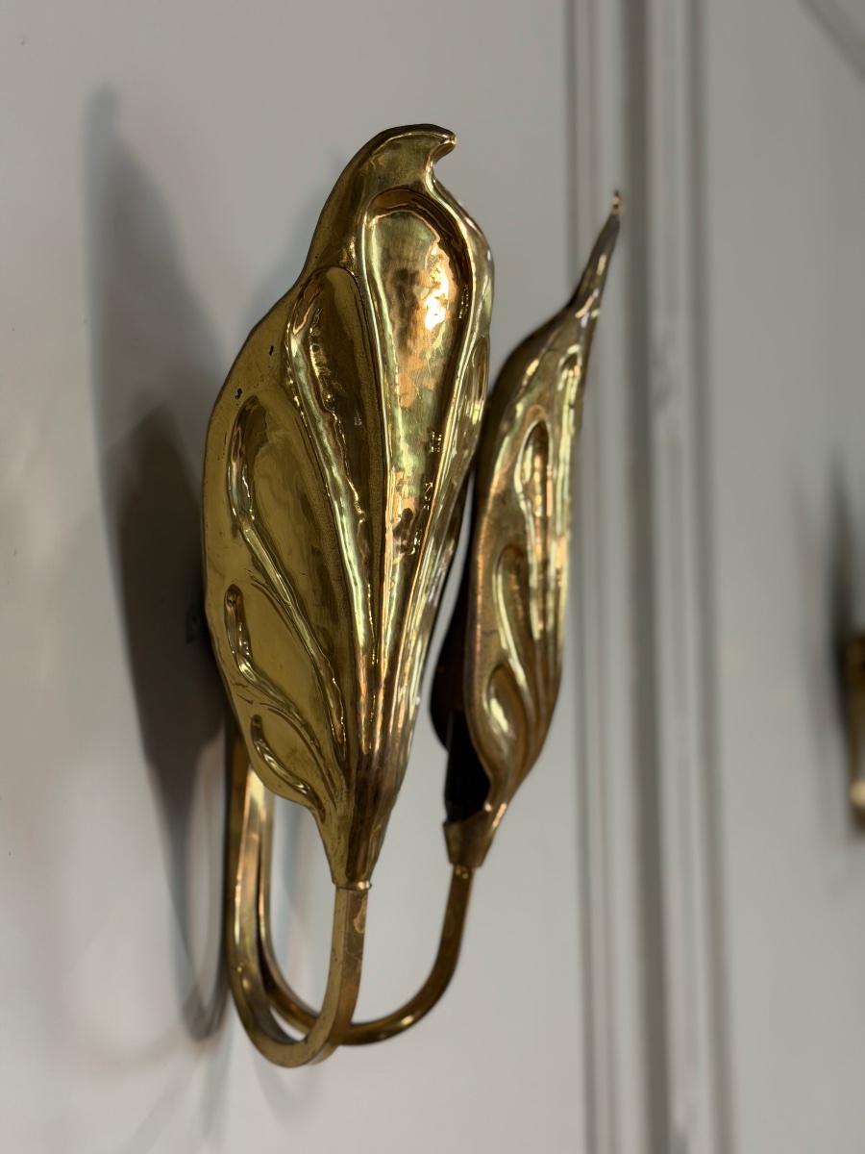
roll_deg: +2.0
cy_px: 577
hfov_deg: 30.3
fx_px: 1599
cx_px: 432
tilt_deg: +4.6
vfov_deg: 39.7
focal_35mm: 48
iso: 160
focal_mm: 6.76
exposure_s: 1/50
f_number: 1.78
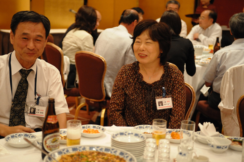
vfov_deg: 20.6
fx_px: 447
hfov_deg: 30.5
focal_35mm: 66
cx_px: 116
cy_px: 80
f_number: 2.8
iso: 4500
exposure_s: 1/125
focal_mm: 62
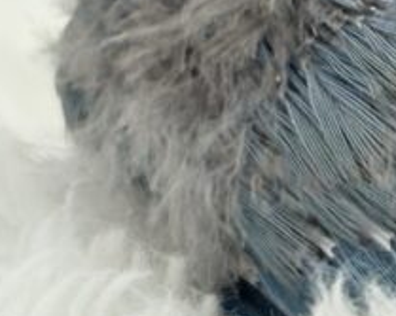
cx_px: 457
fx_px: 3421
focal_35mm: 292
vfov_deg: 5.2
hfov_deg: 6.6
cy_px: -199
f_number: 1.6
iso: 64
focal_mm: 5.96
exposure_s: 1/100
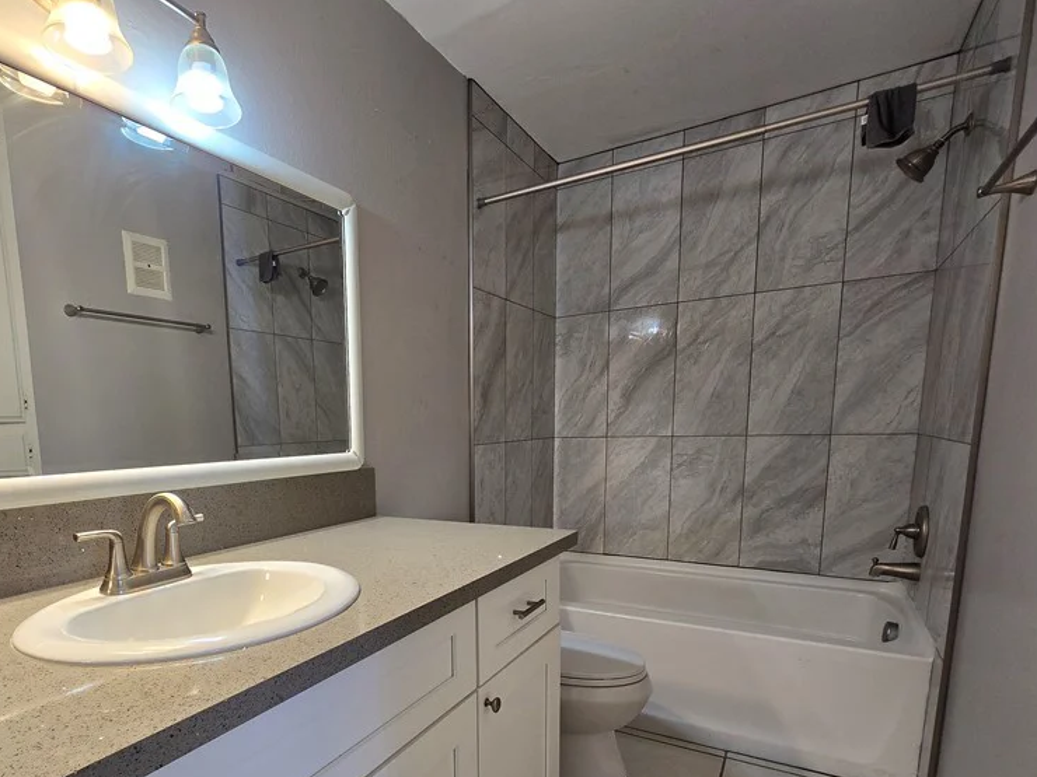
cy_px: 524
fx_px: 539
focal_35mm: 18
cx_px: 406
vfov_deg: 69.4
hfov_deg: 86.5
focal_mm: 2.2
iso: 125
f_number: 2.2
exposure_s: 1/60
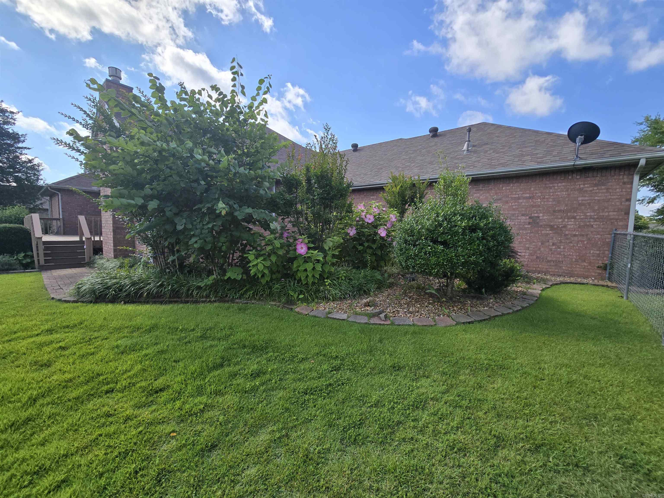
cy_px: 249
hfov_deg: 106.2
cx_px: 332
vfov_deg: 89.9
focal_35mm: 13
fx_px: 249
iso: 50
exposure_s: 1/1468
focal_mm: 2.2
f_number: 2.2
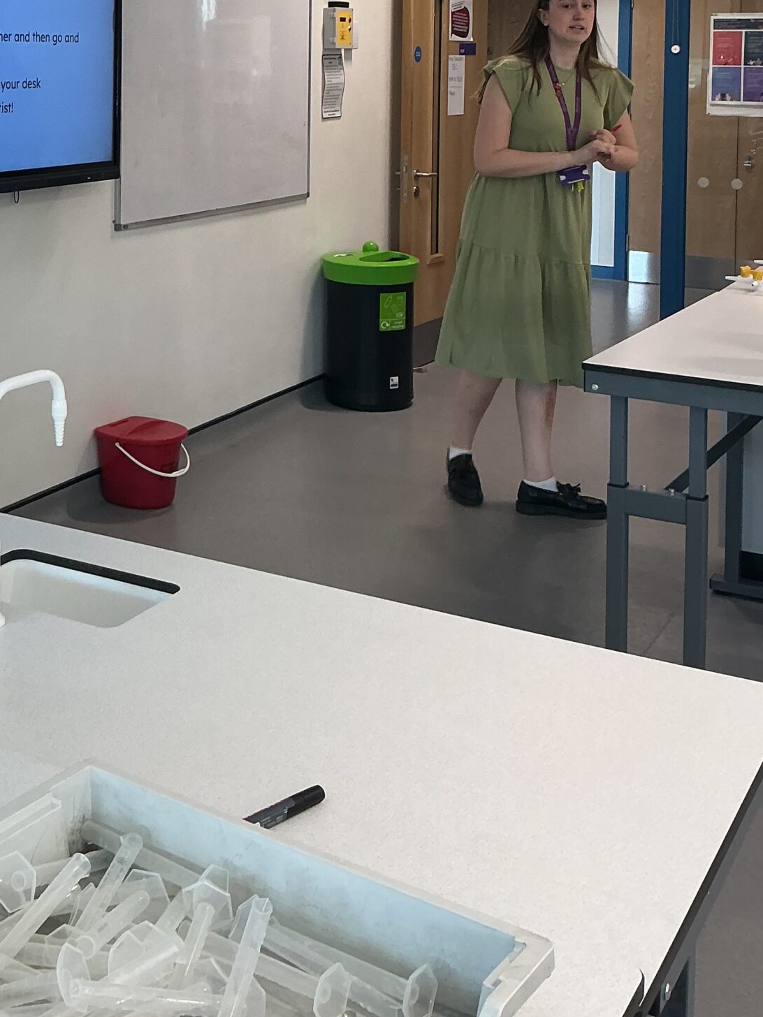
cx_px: 112
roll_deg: +0.1
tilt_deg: -2.6
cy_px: 124
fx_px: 1499
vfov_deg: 35.5
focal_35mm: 51
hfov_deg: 27.8
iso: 40
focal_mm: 3
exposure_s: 1/60
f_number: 1.8
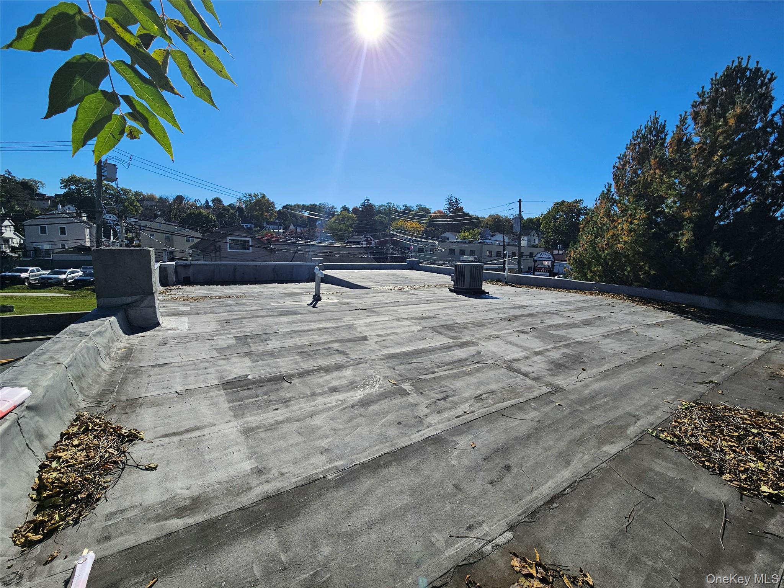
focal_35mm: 13
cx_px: 392
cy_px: 294
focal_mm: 2.2
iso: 50
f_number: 2.2
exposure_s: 1/3657
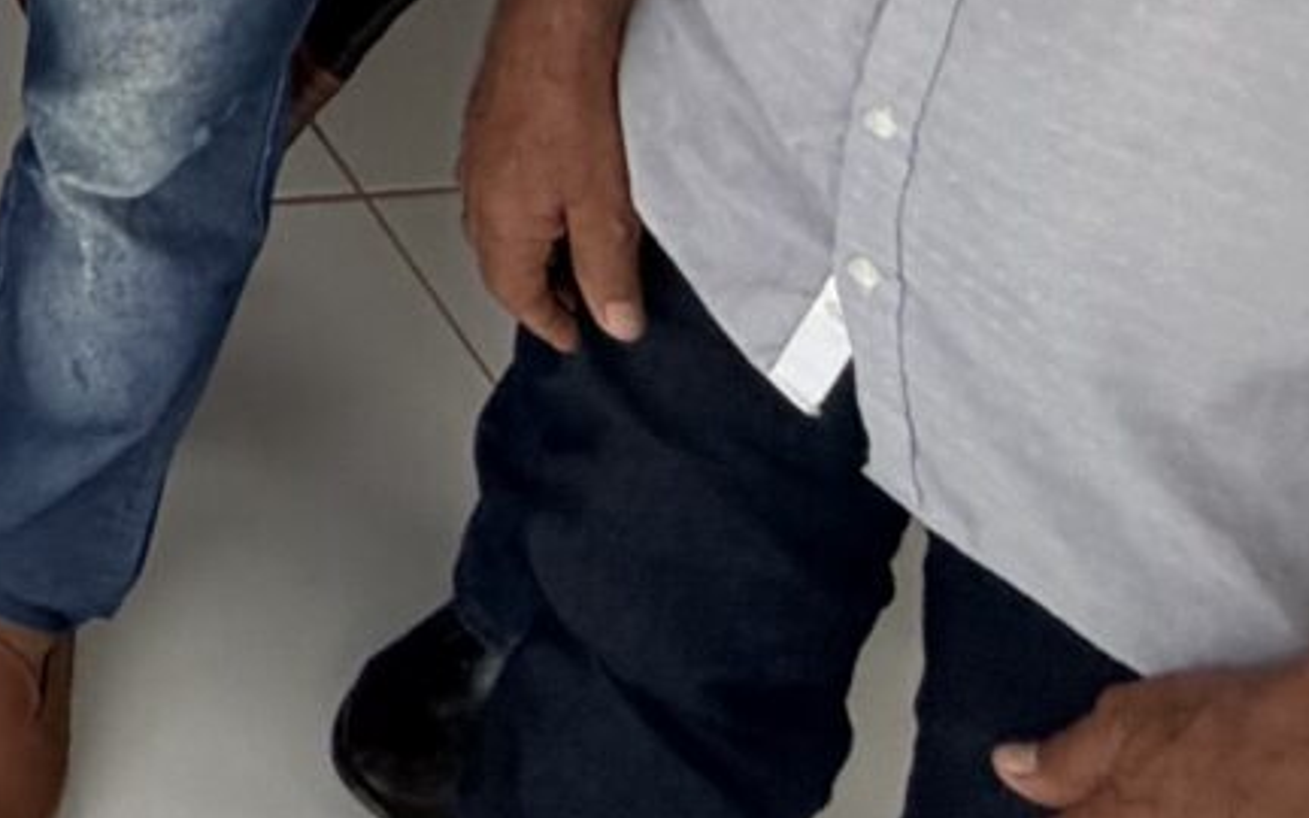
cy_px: -1575
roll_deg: +2.4
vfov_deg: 10.7
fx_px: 3139
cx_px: -1551
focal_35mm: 88
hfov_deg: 16.0
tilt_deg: -20.9
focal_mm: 2.22
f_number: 2.2
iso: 40
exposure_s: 1/234
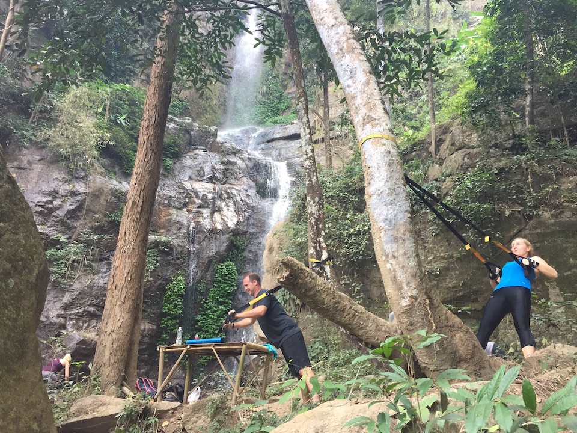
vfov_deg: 48.2
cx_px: 288
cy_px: 216
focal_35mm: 29
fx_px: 483
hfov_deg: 61.7
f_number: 2.2
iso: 40
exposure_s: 1/33
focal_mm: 4.15
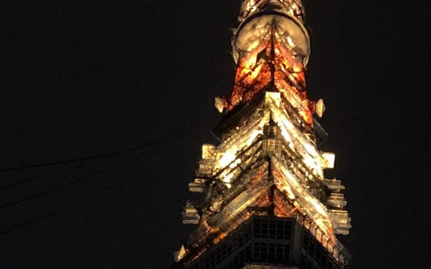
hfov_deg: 21.6
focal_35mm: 96
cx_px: 260
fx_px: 1127
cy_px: 514
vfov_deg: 12.3
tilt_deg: +45.2
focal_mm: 3.99
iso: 64
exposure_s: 1/17
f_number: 1.8
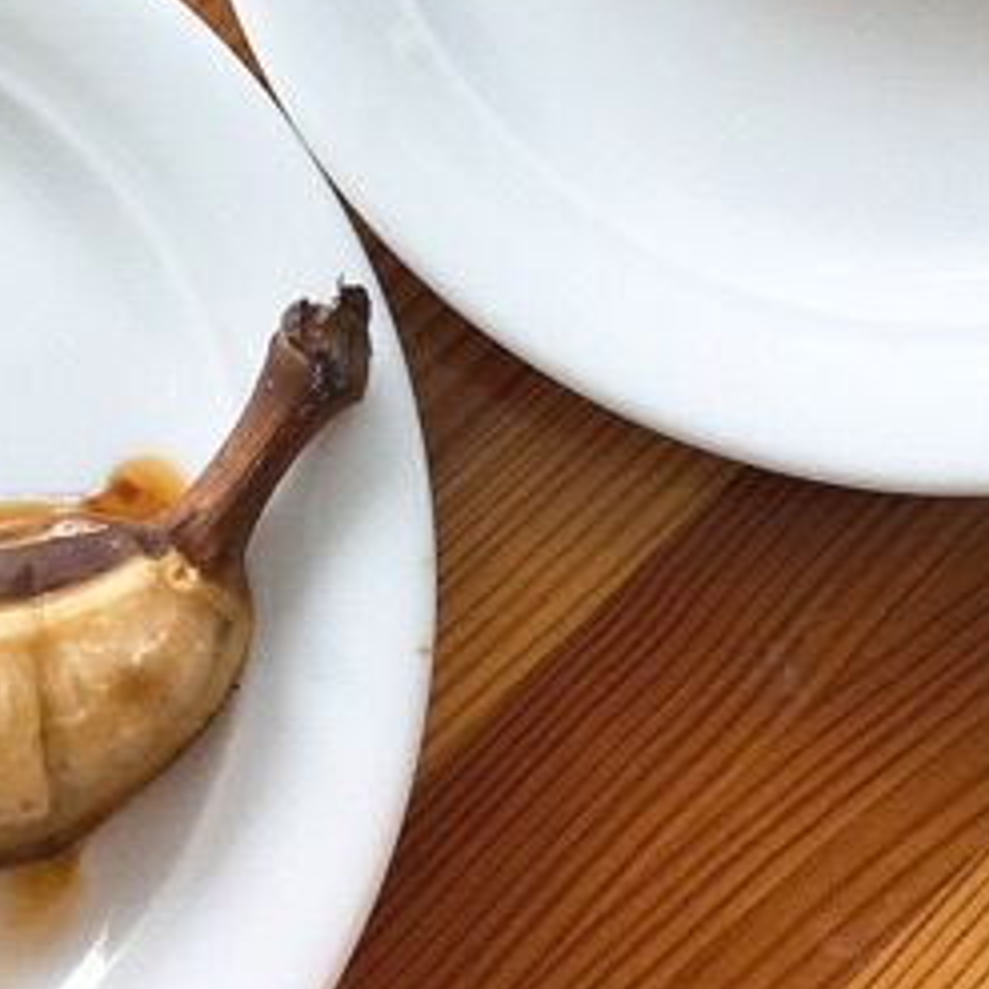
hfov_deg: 24.0
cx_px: 208
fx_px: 2295
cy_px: 140
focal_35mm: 71
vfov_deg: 23.8
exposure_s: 1/30
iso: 64
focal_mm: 3.3
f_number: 2.4
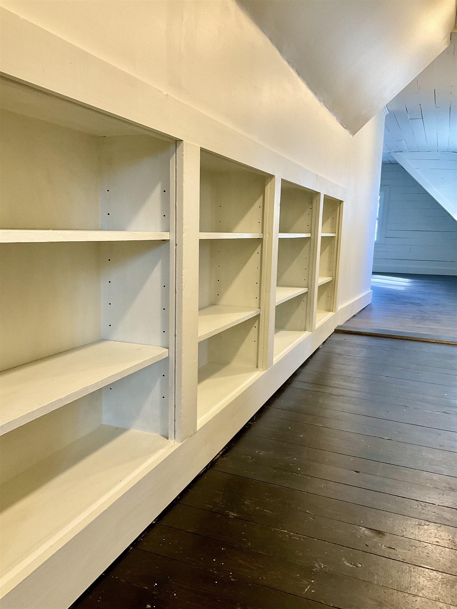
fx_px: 510
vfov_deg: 61.7
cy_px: 304
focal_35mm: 29
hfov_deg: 48.2
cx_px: 228
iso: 100
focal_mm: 3
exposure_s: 1/60
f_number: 1.8
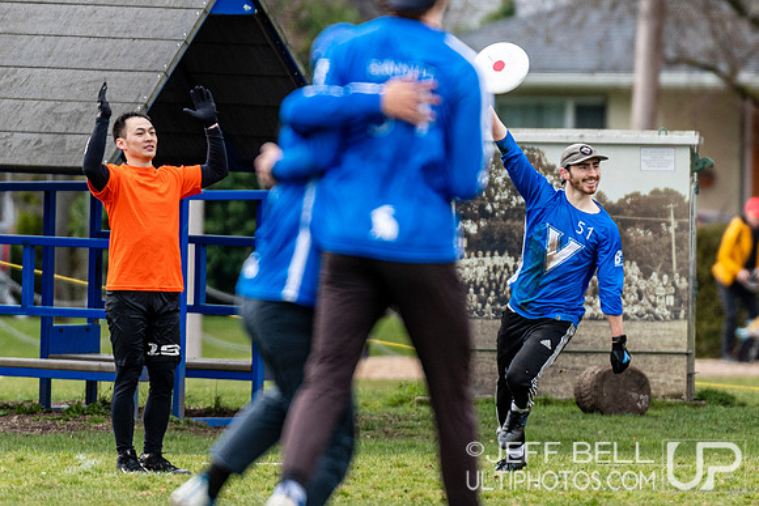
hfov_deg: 1.9
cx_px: 581
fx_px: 22880
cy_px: 196
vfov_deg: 1.3
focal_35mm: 1085
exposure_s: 1/1000
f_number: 4
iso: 450
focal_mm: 400
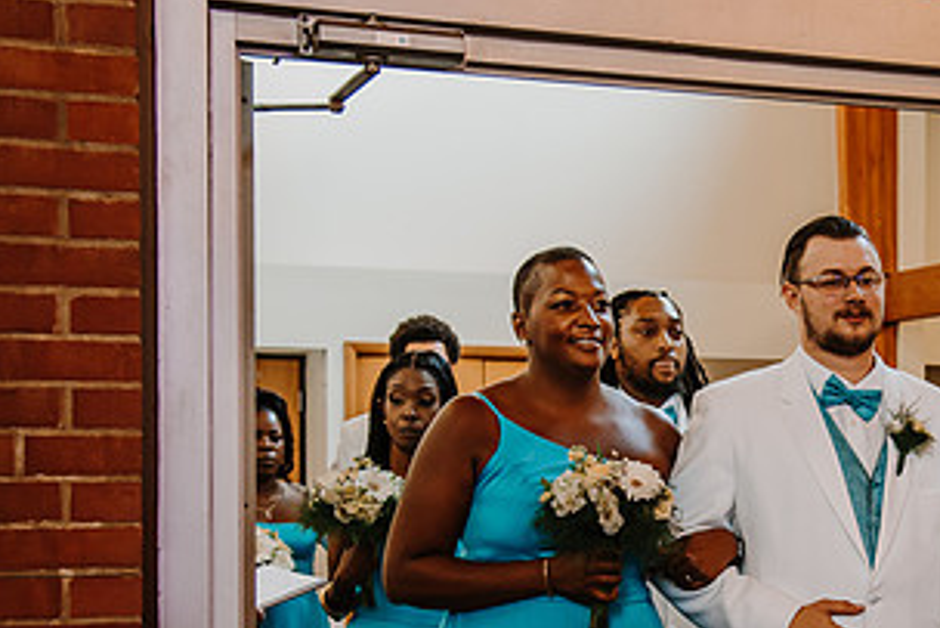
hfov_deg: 25.8
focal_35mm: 77
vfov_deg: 17.6
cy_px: 512
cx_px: 763
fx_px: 2011
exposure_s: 1/60
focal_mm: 35
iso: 800
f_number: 4
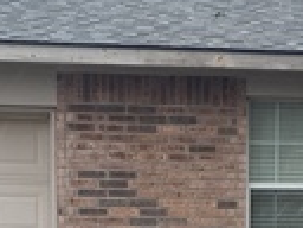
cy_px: 406
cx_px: 178
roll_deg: -1.0
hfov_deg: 15.2
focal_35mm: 130
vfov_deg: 10.7
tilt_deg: -7.2
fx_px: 1138
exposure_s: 1/362
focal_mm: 4.25
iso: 32
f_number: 1.8
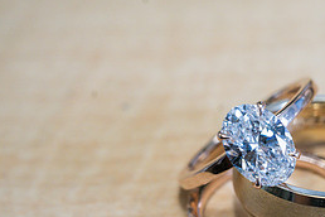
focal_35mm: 82
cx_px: 270
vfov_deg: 16.6
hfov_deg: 24.3
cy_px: 131
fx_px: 740
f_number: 8
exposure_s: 1/125
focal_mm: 35
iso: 1600
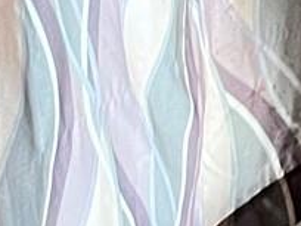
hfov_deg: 7.3
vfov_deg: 6.7
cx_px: 1163
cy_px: -394
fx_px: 1774
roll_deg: +0.2
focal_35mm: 204
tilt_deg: -4.5
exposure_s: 1/60
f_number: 1.6
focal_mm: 5.1
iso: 400
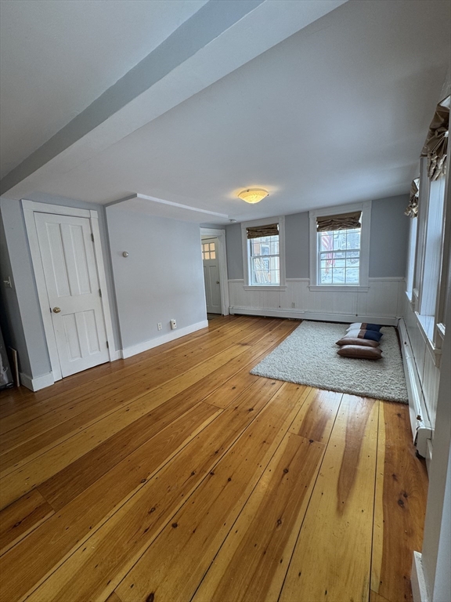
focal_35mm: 14
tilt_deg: -9.2
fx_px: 243
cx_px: 226
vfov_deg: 102.1
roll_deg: +3.2
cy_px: 301
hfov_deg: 85.7
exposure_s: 1/120
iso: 100
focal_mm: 2.22
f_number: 2.2
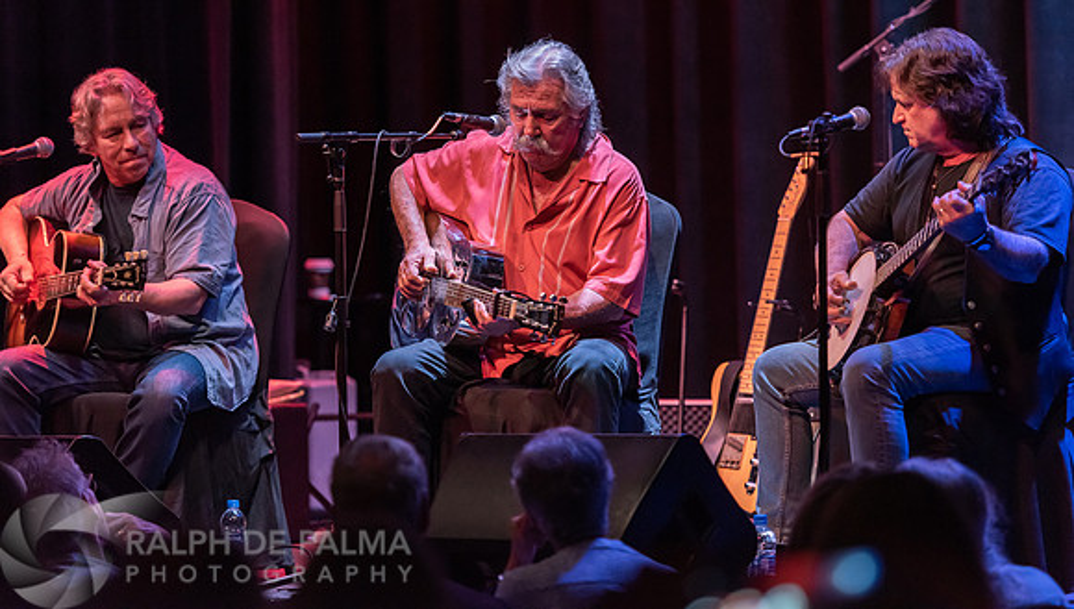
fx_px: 5114
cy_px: 226
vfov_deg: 6.8
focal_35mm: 179
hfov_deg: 12.0
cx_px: 575
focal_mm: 160
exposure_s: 1/160
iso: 1600
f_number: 3.2
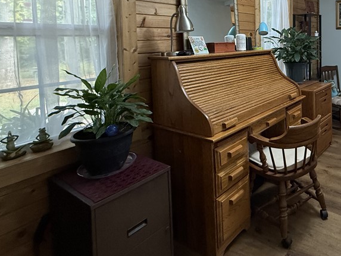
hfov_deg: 61.8
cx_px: 286
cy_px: 50
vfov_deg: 51.4
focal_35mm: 25
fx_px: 246
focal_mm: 2.22
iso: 400
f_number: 2.2
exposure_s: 1/60
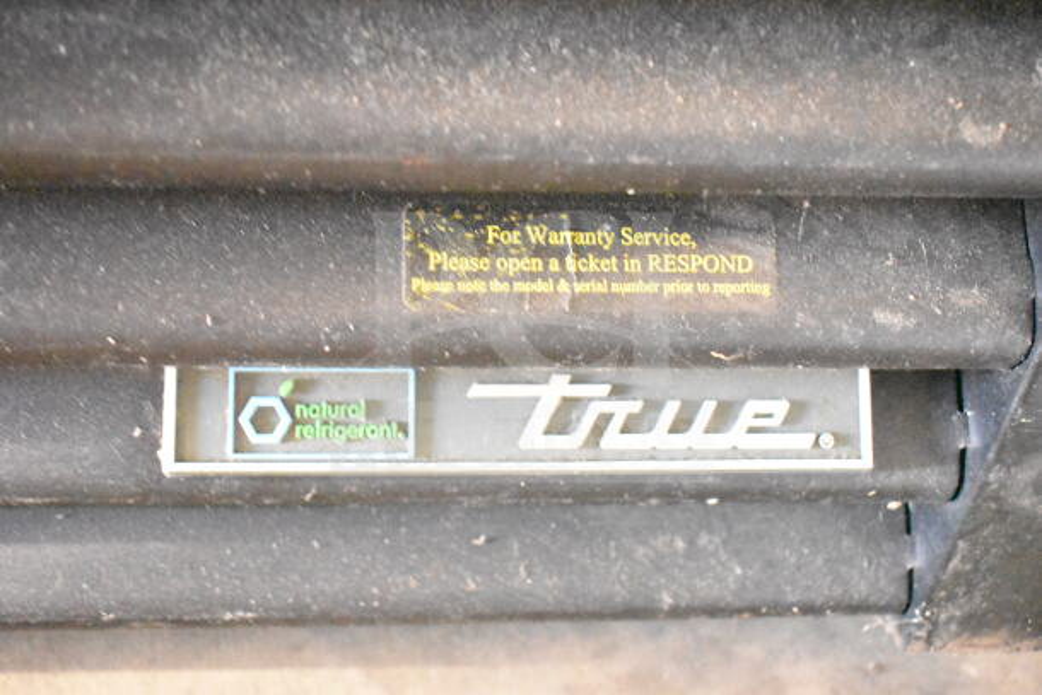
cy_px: 348
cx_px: 521
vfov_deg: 36.9
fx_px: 1042
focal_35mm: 36
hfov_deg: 53.1
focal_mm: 24
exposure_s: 1/10
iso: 25600
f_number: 4
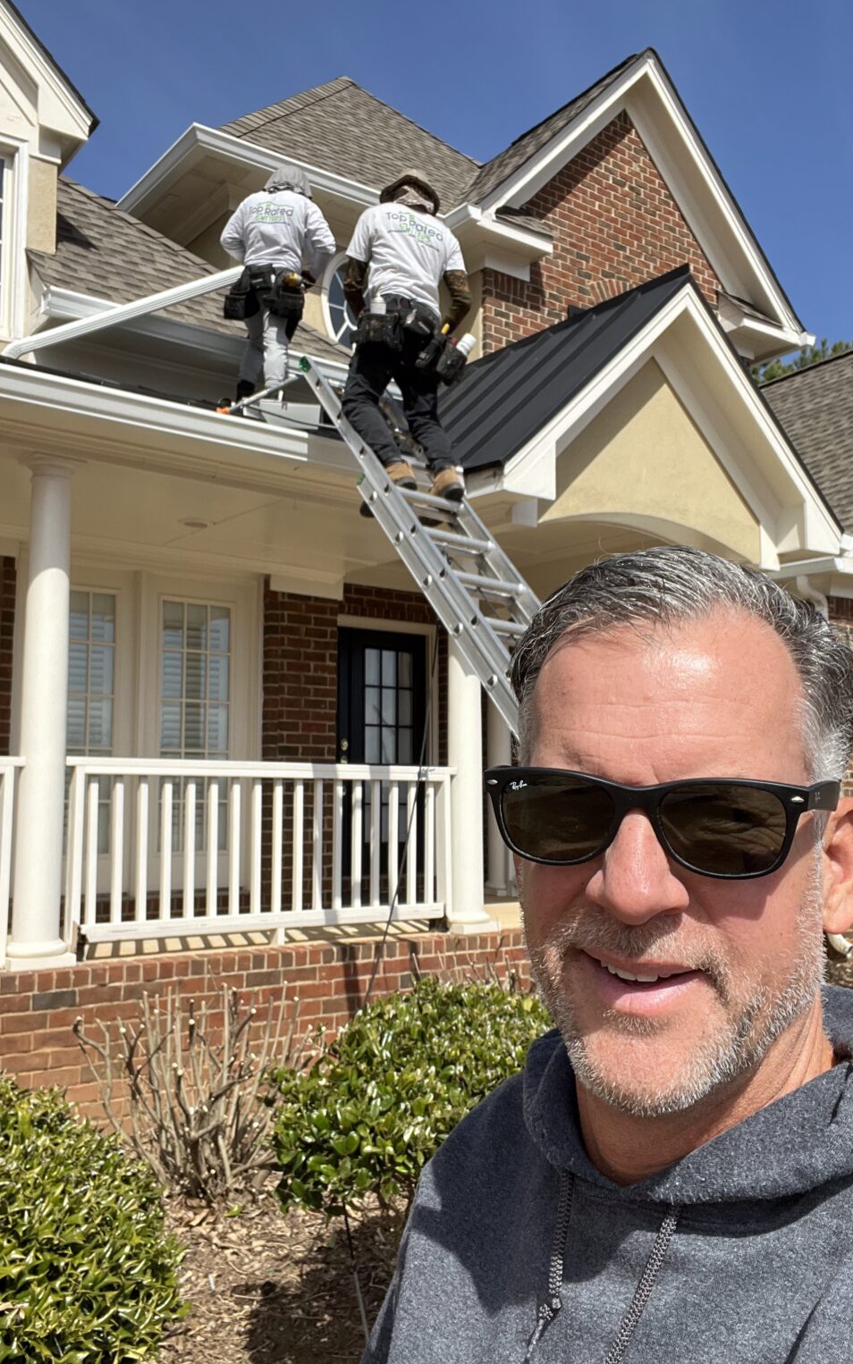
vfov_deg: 59.6
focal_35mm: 32
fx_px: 1190
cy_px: 683
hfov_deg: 39.4
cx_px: 451
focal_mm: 2.71
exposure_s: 1/794
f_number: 2.2
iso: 32
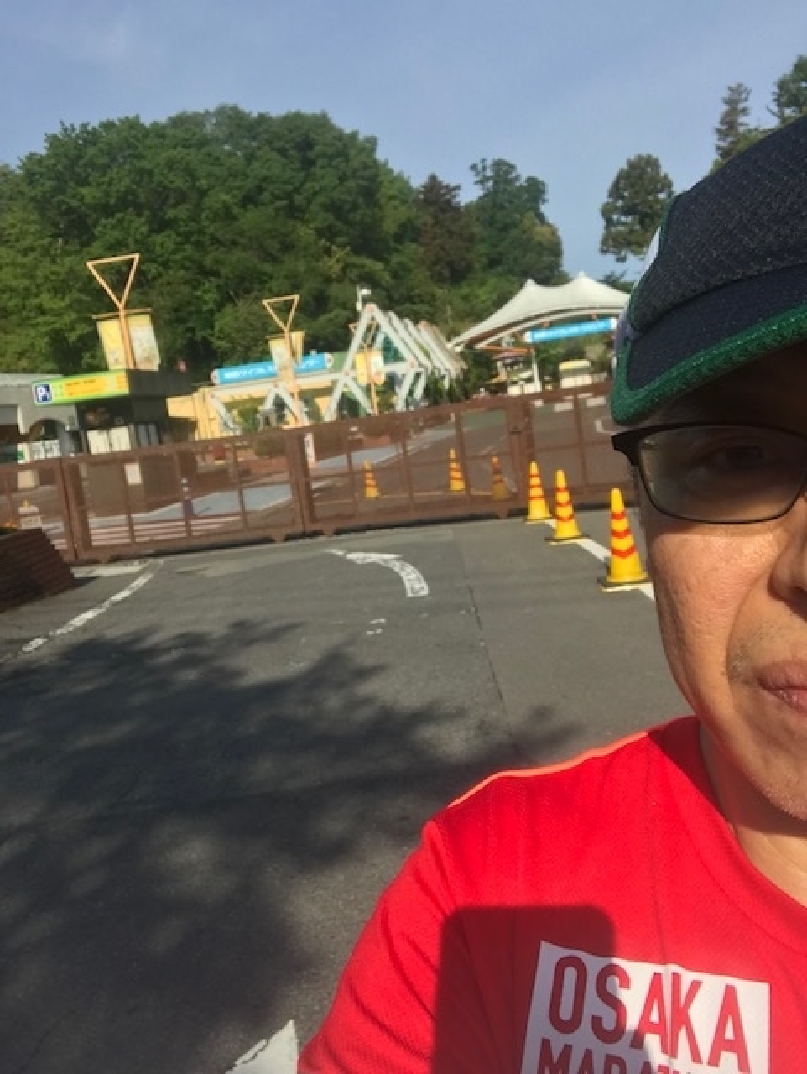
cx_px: 404
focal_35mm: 32
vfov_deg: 56.8
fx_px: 993
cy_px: 537
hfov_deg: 44.2
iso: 25
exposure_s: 1/913
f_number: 2.2
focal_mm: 2.87
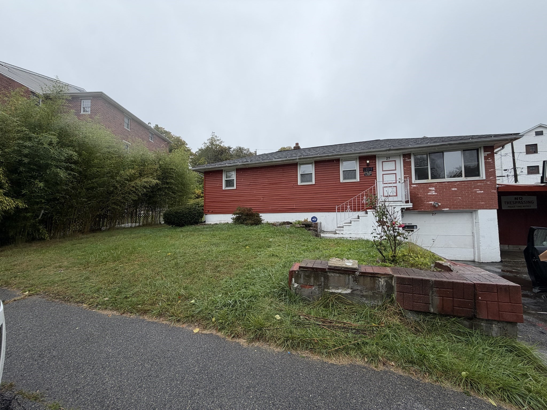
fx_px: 221
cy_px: 205
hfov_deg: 102.1
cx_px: 274
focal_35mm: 14
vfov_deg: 85.7
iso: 40
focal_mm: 2.22
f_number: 2.2
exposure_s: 1/679
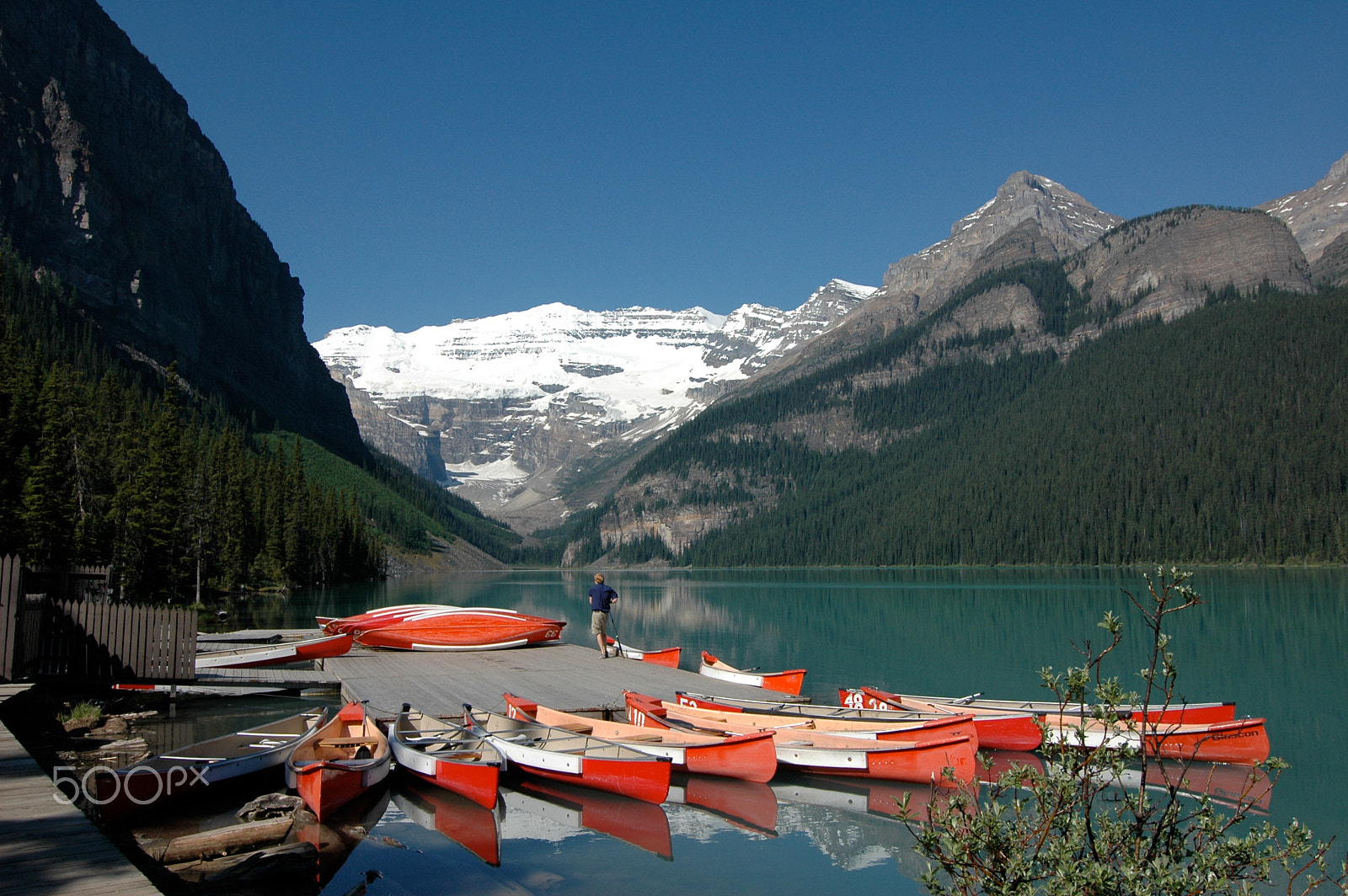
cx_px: 674
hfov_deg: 62.0
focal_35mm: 30
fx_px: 1122
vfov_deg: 43.5
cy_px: 448
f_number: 10
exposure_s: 1/400
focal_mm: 20
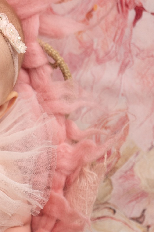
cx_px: -95
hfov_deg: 9.7
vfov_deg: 15.0
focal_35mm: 136
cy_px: 181
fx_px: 872
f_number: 2
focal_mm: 35
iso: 100
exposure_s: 1/160
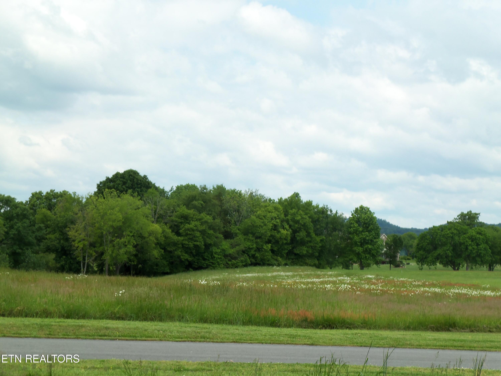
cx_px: 250
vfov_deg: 18.9
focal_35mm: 78
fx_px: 1129
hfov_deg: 25.0
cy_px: 188
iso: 80
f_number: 4.2
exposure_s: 1/400
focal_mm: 14.3
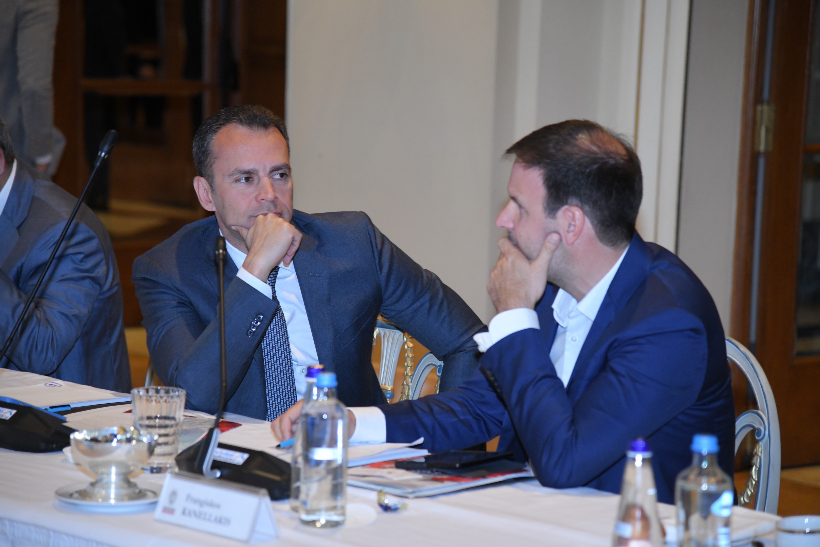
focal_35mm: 120
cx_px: 410
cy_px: 274
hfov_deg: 17.1
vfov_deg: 11.4
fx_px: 2733
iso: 4000
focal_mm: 120
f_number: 4
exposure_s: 1/250
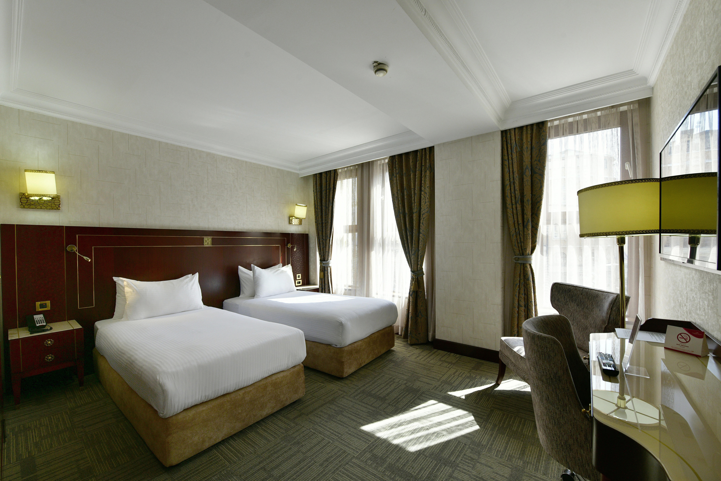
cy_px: 240
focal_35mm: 14
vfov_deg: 81.2
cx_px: 360
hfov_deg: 104.3
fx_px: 280
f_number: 10
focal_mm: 14
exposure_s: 1/250
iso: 1250
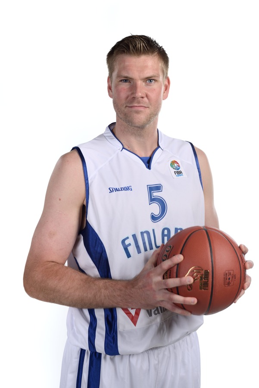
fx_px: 539
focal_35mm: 50
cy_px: 194
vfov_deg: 39.6
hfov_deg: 27.0
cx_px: 130
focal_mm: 50
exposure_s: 1/60
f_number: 9
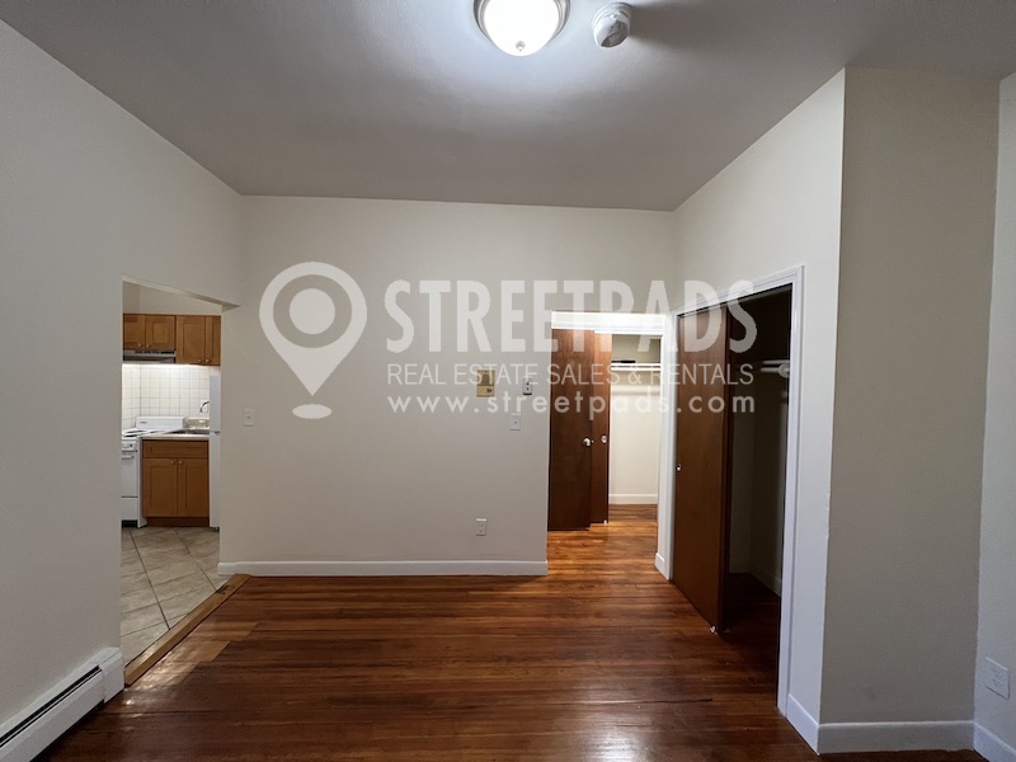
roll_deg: -0.7
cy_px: 381
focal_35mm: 13
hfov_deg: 106.2
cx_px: 508
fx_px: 382
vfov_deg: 89.9
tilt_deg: -1.7
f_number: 1.8
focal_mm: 1.57
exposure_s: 1/60
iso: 320
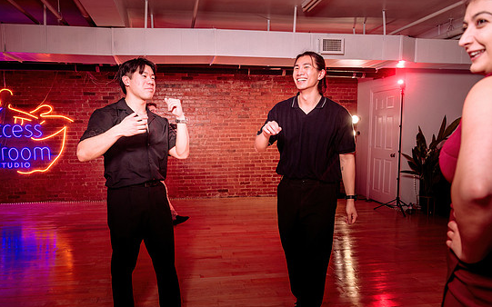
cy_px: 174
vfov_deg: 41.7
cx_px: 230
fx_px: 402
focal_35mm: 30
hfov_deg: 62.8
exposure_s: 1/200
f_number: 4
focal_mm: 26
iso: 640
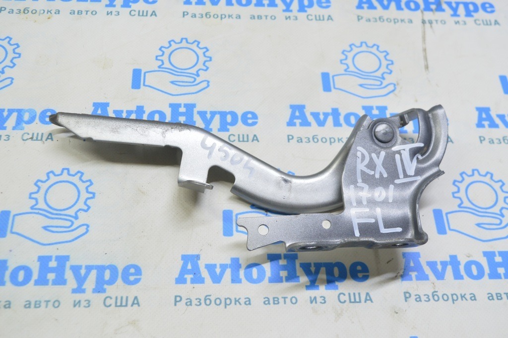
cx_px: 254
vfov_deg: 29.8
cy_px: 169
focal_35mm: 45
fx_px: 634
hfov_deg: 43.6
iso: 400
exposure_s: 1/20
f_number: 5.6
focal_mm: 30
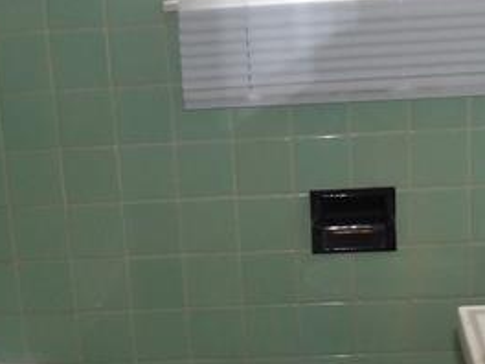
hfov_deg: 21.1
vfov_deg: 15.7
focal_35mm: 93
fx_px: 1303
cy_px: 336
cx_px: 211
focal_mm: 4.3
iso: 200
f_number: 3.2
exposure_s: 1/33
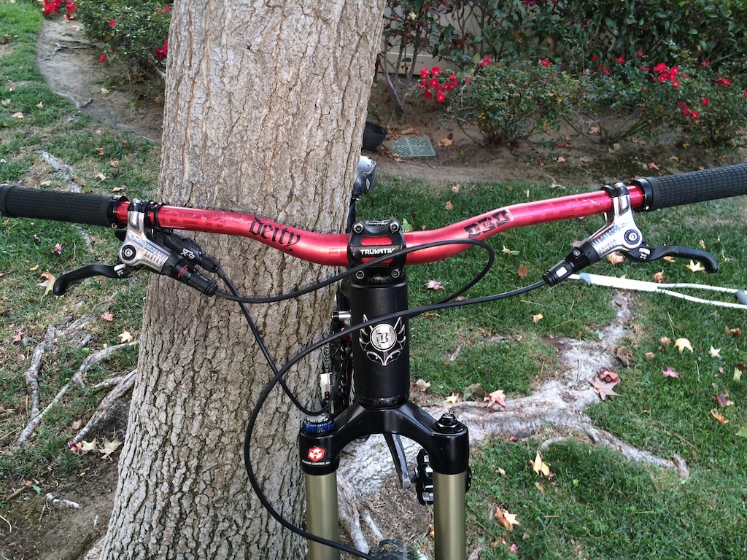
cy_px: 280
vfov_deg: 48.2
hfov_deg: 61.7
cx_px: 374
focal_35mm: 29
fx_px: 626
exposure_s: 1/30
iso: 64
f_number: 2.2
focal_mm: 4.15
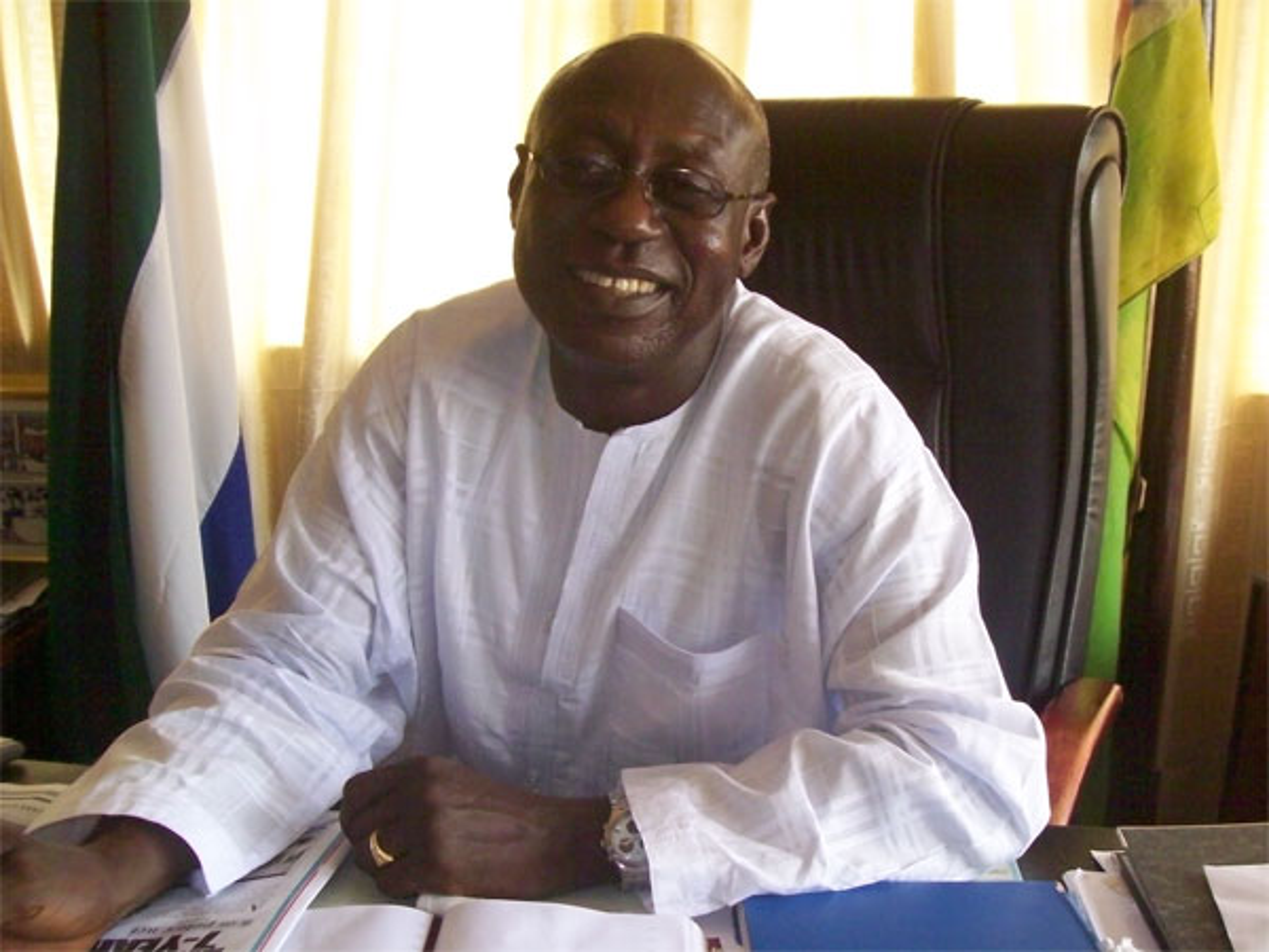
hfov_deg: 51.4
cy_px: 476
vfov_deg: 39.7
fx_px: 1320
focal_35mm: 36
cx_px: 634
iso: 160
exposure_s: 1/80.6
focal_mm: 6
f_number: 2.7
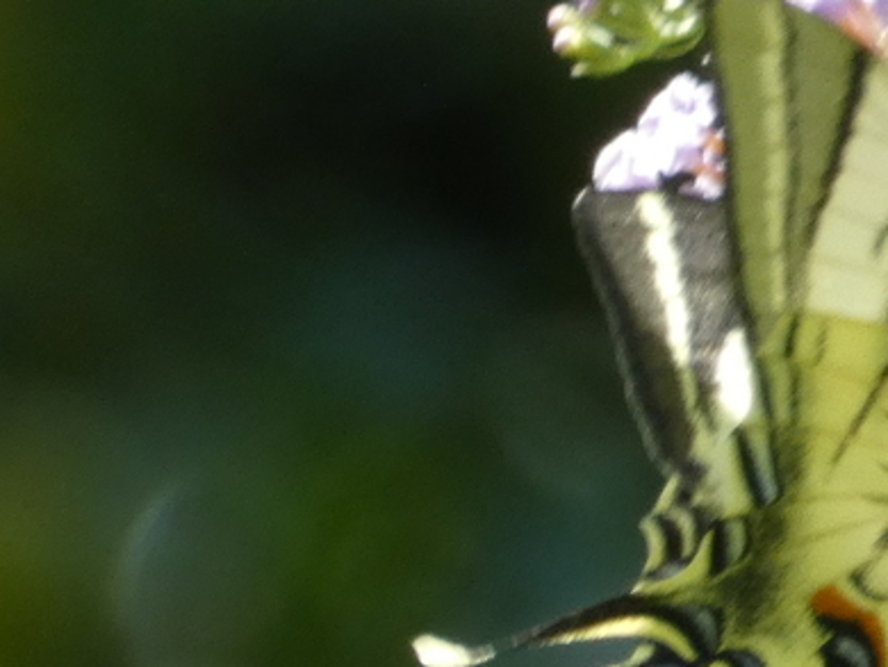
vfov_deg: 0.8
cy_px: 300
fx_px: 49643
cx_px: 889
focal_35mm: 1934
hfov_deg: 1.0
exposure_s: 1/125
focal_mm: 158.6
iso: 200
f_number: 5.6
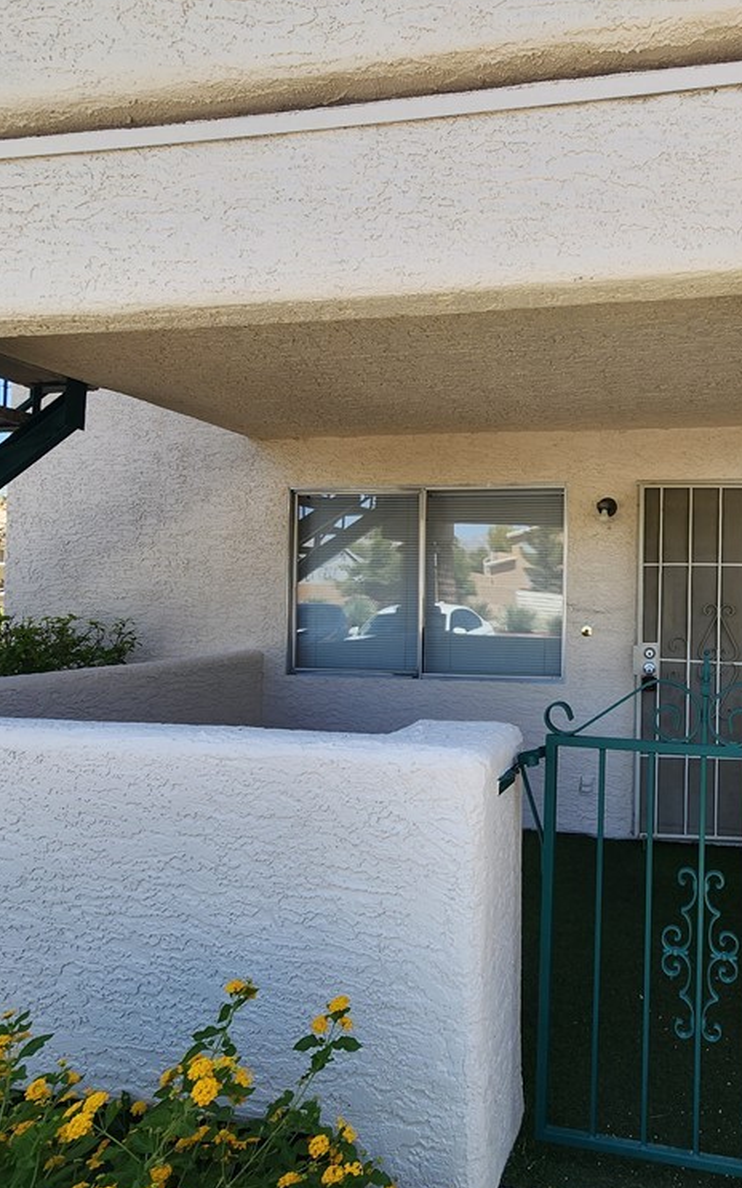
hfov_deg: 57.0
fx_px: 615
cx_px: 608
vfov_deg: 88.0
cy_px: 590
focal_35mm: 19
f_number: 2.2
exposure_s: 1/556
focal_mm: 2.2
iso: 50
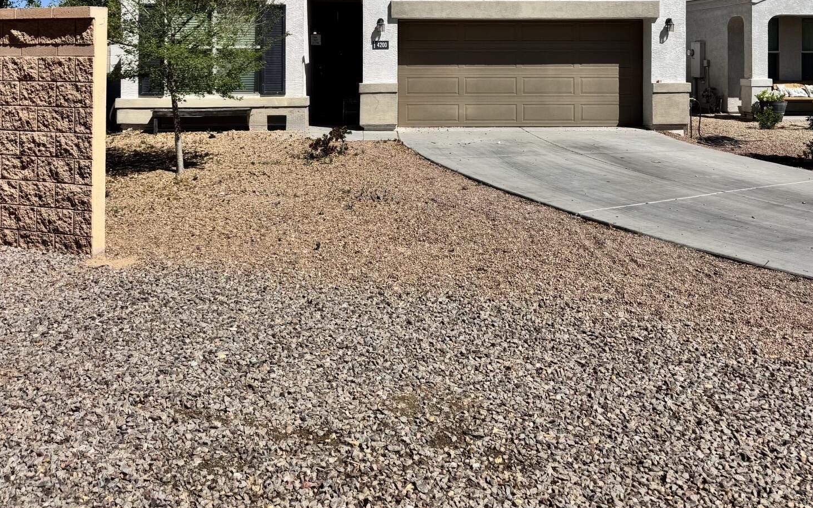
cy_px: 55
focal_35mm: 35
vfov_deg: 34.4
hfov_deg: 55.3
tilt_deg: +0.1
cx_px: 418
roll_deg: +0.0
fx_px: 776
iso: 80
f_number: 1.78
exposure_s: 1/9009
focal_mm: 6.76
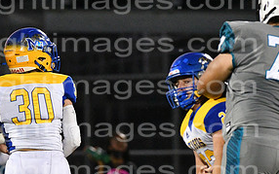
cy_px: 151
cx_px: 39
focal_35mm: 930
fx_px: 7074
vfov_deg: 1.4
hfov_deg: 2.3
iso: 8000
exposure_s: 1/800
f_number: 4.5
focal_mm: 300
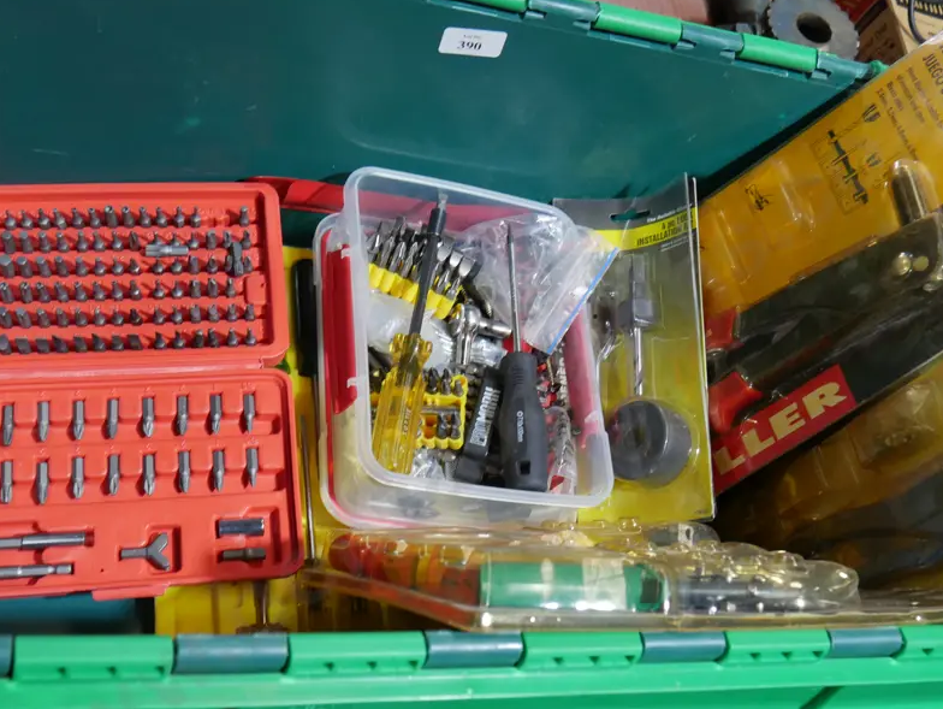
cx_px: 499
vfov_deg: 30.8
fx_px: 1281
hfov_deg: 40.4
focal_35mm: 47
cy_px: 430
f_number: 4
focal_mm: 18
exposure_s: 1/60
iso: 500
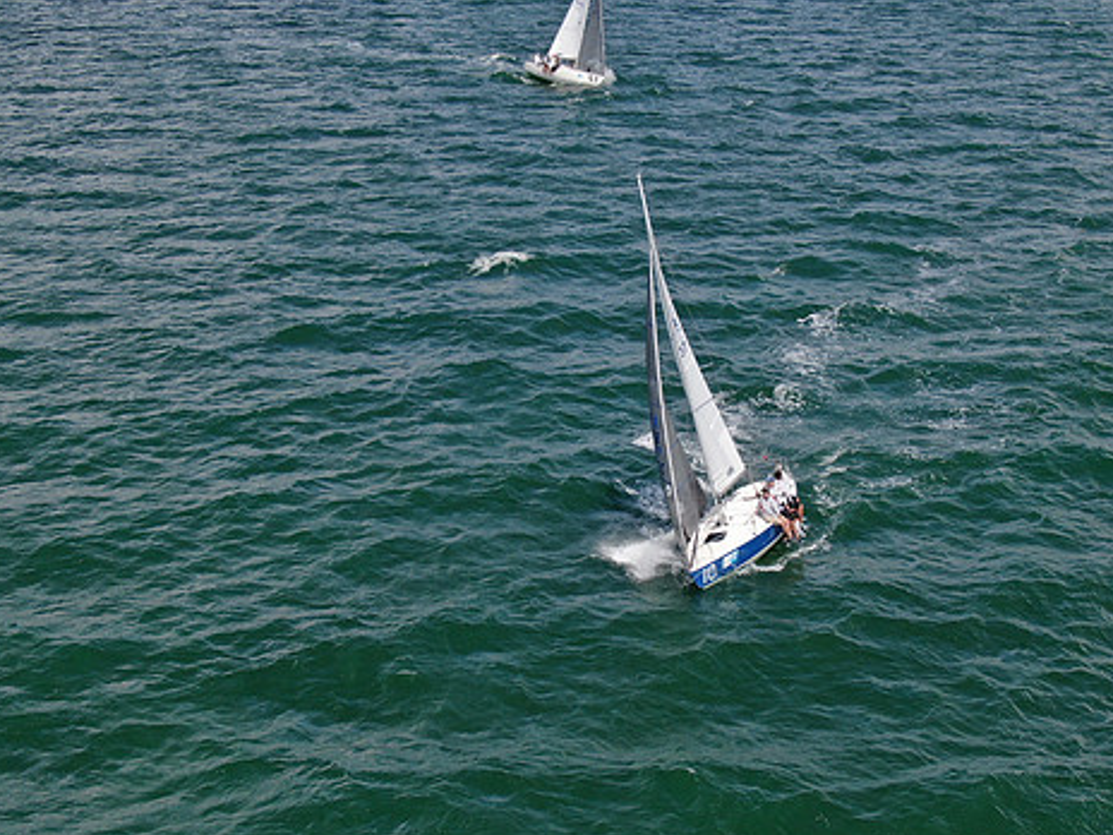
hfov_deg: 32.2
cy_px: 447
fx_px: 1929
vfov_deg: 24.4
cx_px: 607
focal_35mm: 60
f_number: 3.8
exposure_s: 1/1000
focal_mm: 8.6
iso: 100
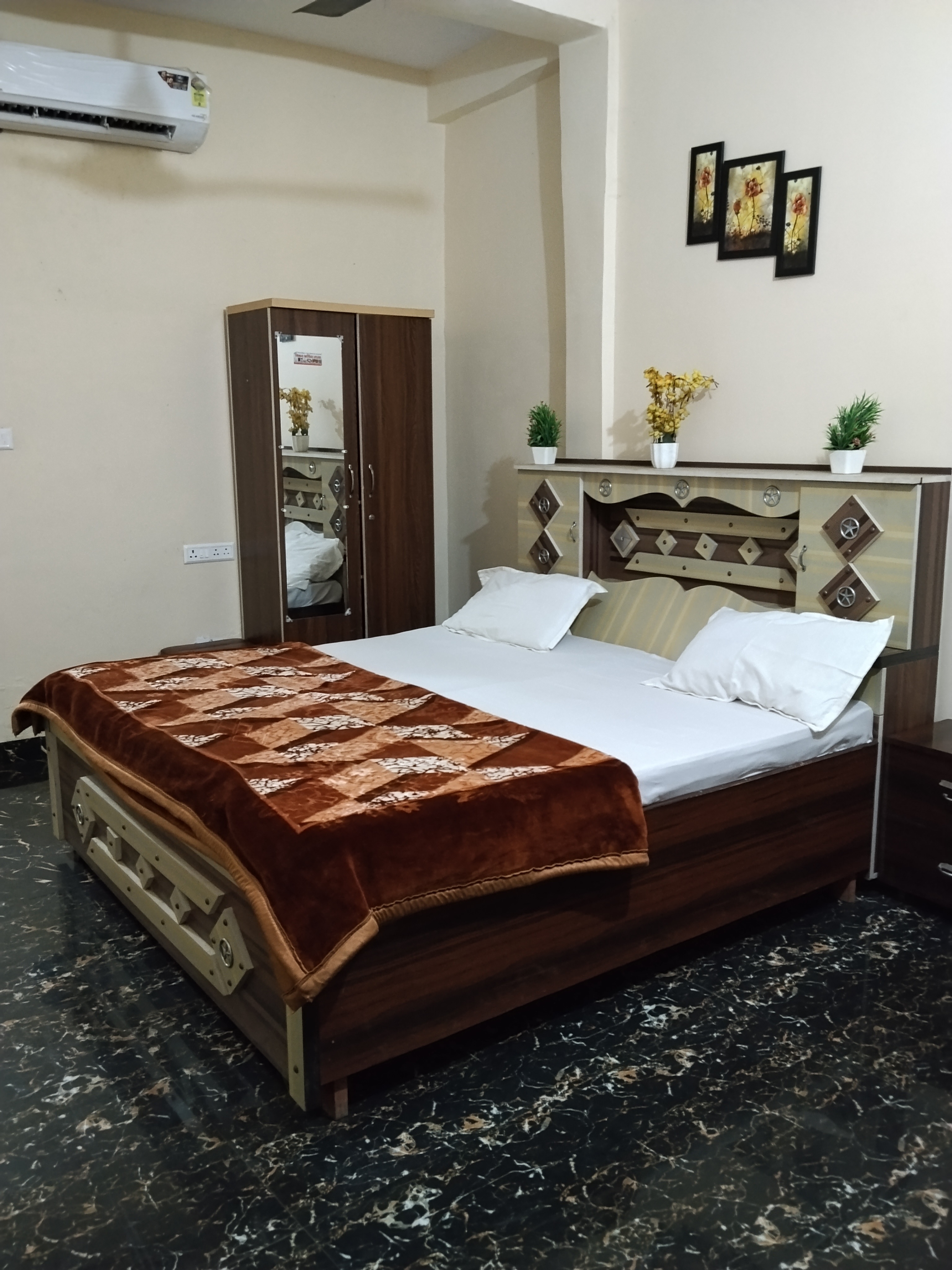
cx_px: 476
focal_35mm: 29
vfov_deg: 61.7
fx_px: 1063
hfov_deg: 48.2
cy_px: 635
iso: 800
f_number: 1.8
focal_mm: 4.22
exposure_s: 1/20
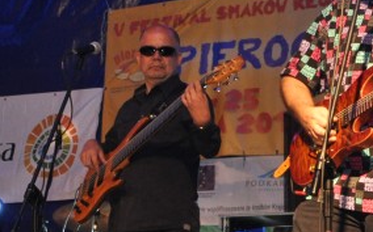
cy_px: 127
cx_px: -89
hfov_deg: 14.4
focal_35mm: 140
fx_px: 1422
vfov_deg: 9.3
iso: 800
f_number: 4
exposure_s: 1/60
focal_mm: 26
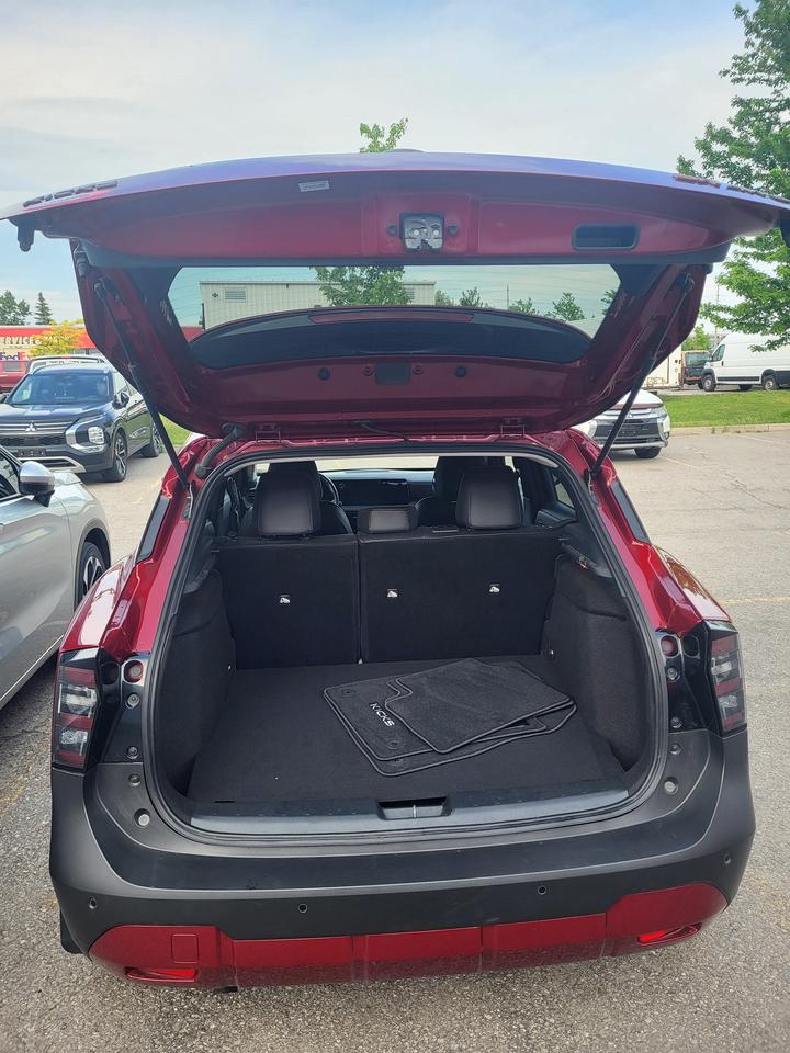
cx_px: 395
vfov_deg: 67.3
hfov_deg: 53.1
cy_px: 526
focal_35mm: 26
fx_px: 791
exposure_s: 1/360
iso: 40
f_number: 1.8
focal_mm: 5.4
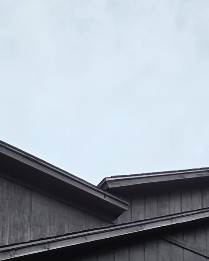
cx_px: 108
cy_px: 384
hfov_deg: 36.5
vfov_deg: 29.2
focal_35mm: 41
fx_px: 317
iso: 50
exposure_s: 1/3151
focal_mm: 2.2
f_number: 2.2
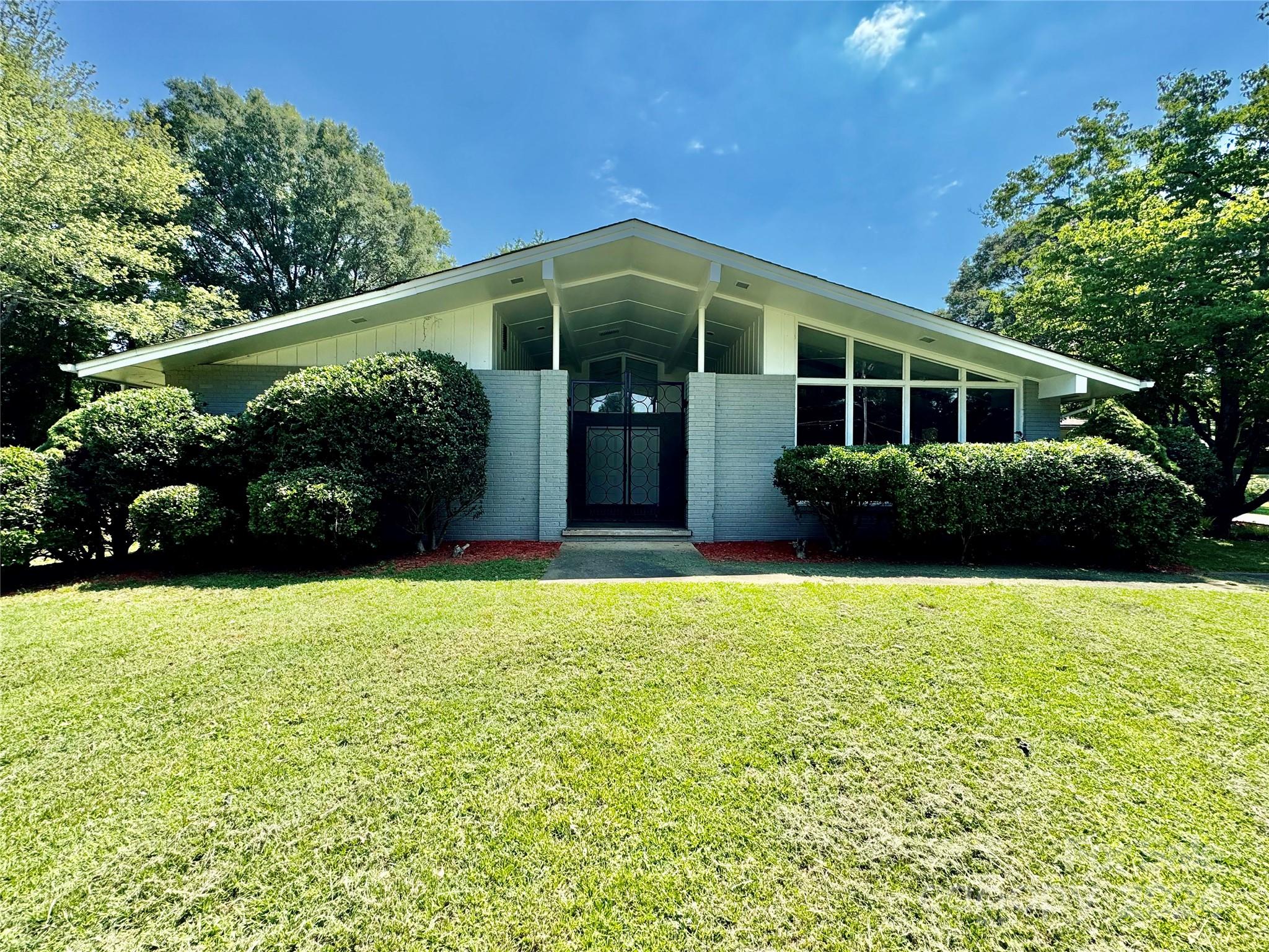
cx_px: 634
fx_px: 513
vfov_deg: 85.7
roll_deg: +0.2
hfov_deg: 102.1
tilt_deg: -0.1
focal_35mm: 14
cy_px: 476
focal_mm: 2.22
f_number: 2.2
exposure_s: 1/1126
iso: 40
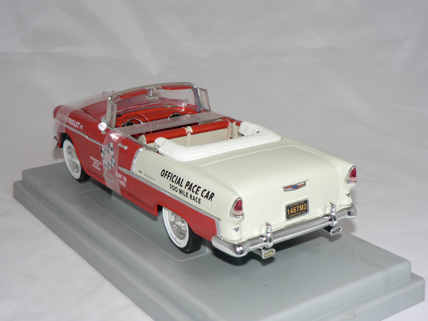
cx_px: 214
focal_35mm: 54
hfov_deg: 35.5
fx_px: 668
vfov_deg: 27.0
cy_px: 160
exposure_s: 1/60
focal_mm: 8.9
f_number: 2.8
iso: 80
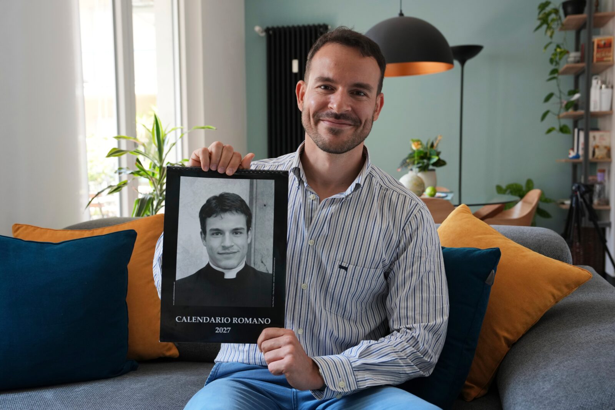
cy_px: 205
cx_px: 308
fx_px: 632
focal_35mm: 37
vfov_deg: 35.9
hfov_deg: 51.9
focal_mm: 37
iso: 640
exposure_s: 1/125
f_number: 4.5
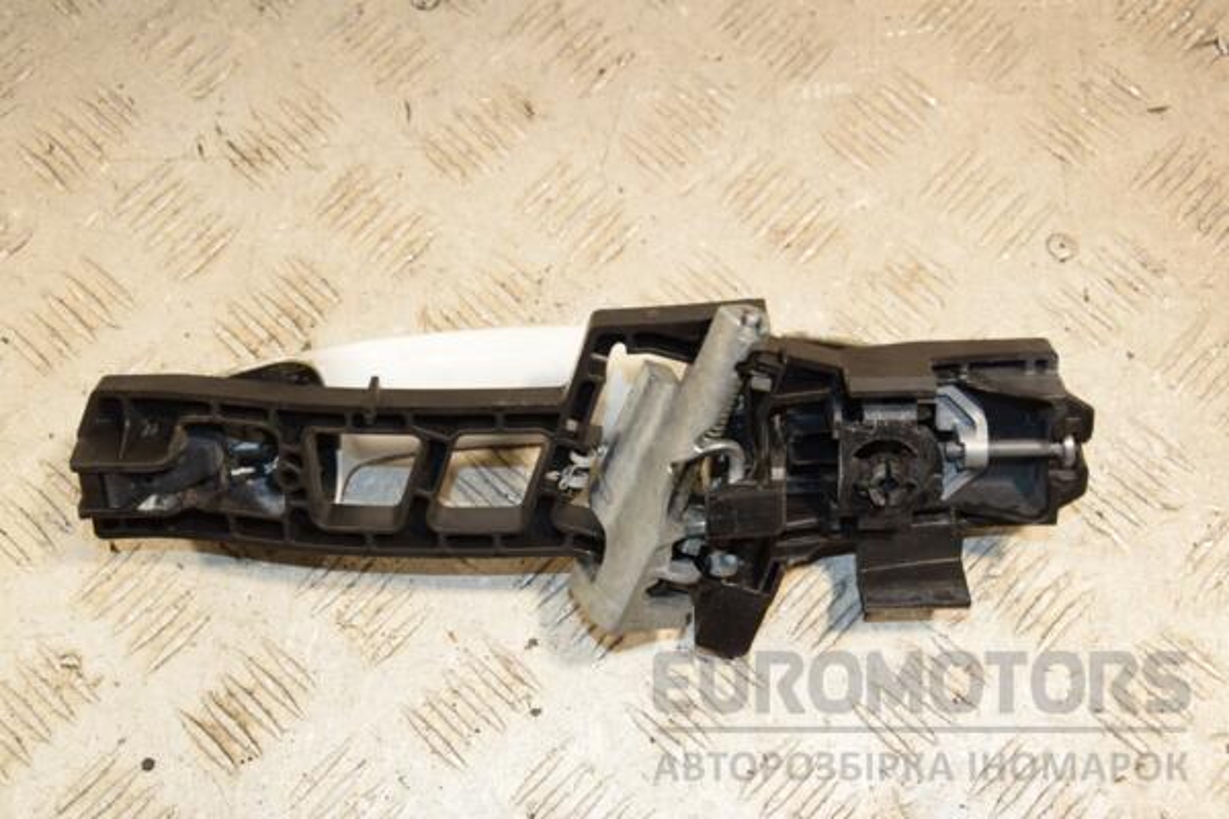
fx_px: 1946
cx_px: 614
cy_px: 410
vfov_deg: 23.8
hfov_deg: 35.1
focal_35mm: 57
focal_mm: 38
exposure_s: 1/200
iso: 800
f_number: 7.1
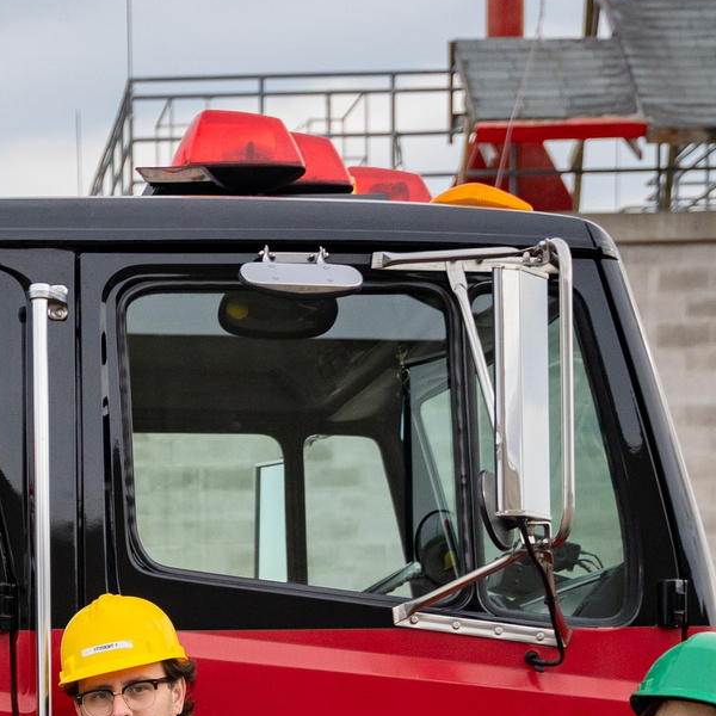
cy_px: 1000
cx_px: -277
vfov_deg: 11.6
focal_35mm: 146
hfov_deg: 11.6
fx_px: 3417
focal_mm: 36.7
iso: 640
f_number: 2.8
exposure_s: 1/3200
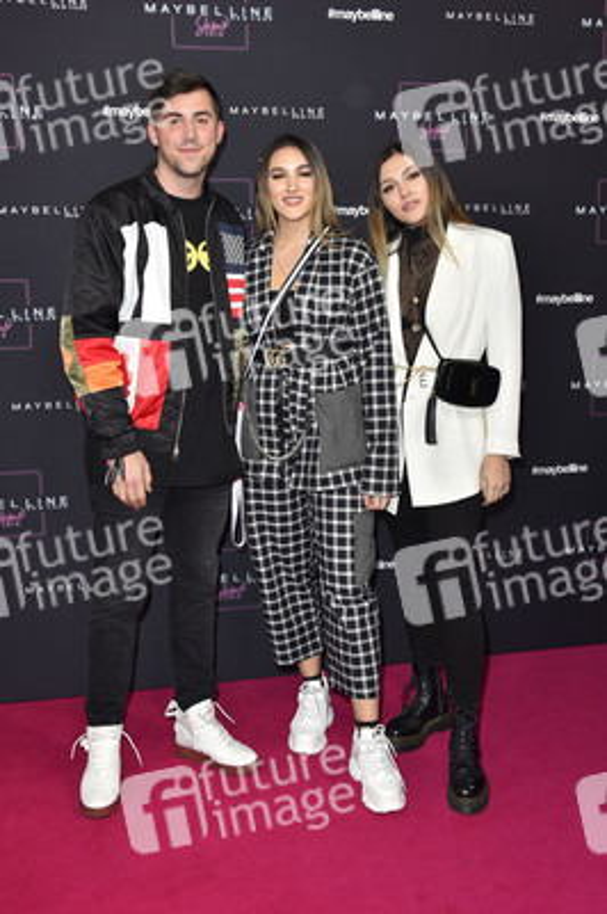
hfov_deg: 37.8
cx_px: 304
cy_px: 457
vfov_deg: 54.5
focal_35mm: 35
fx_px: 887
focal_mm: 35
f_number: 5.6
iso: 640
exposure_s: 1/160
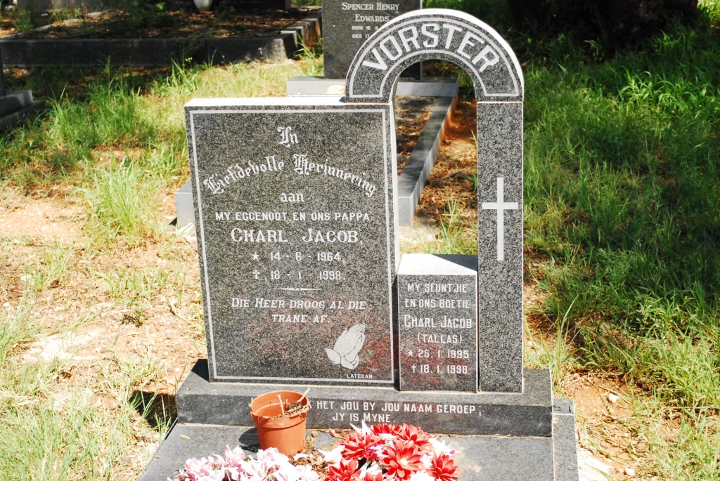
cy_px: 240
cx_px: 360
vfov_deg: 25.8
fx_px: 1051
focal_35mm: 52
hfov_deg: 37.8
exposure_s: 1/4000
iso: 1600
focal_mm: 35
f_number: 5.3
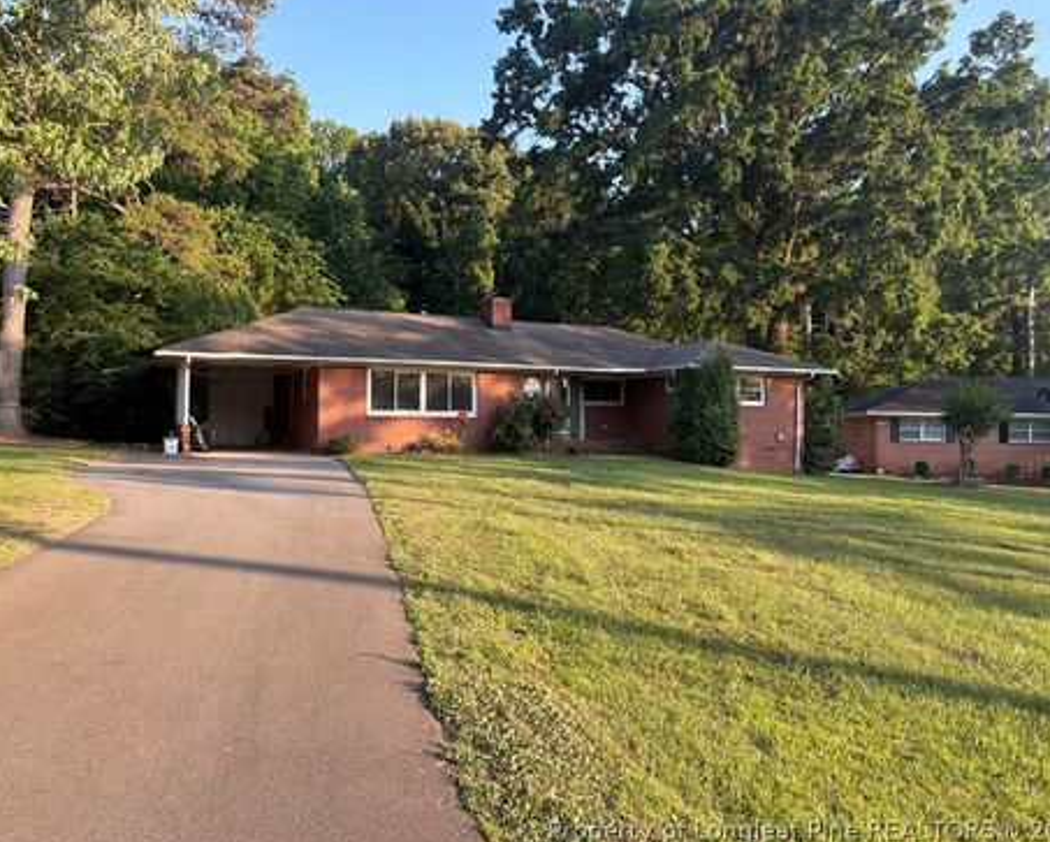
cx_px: 519
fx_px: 871
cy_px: 414
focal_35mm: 28
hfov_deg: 62.2
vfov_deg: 51.6
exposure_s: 1/462
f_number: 1.6
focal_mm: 5.96
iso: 64
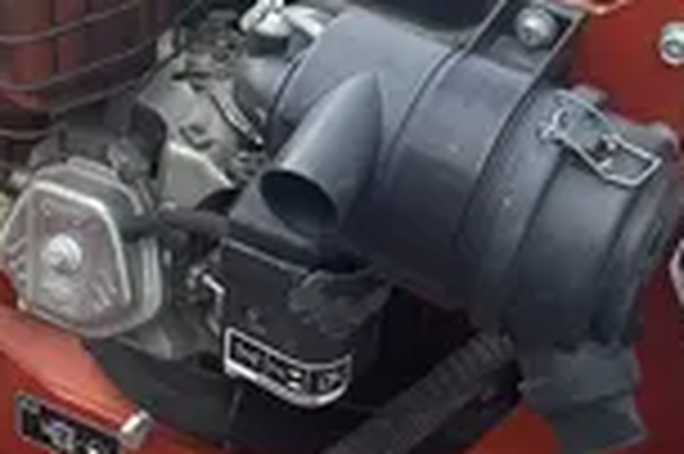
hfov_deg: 20.8
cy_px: 101
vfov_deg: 13.9
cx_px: 243
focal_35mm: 98
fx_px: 1860
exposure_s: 1/769
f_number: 1.6
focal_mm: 4.2
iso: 32
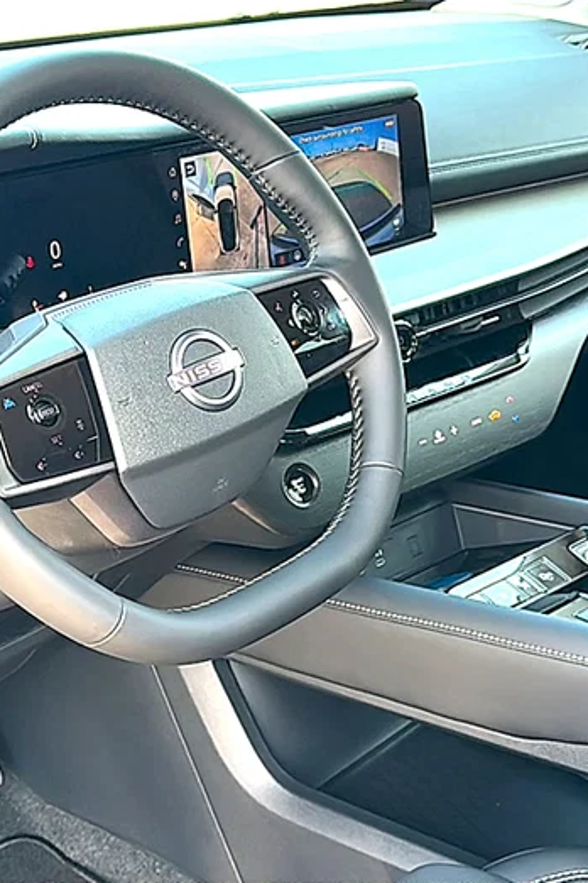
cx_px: 299
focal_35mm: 53
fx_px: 1298
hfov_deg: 25.5
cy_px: 442
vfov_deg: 37.5
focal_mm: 6.86
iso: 125
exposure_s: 1/220
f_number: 1.78
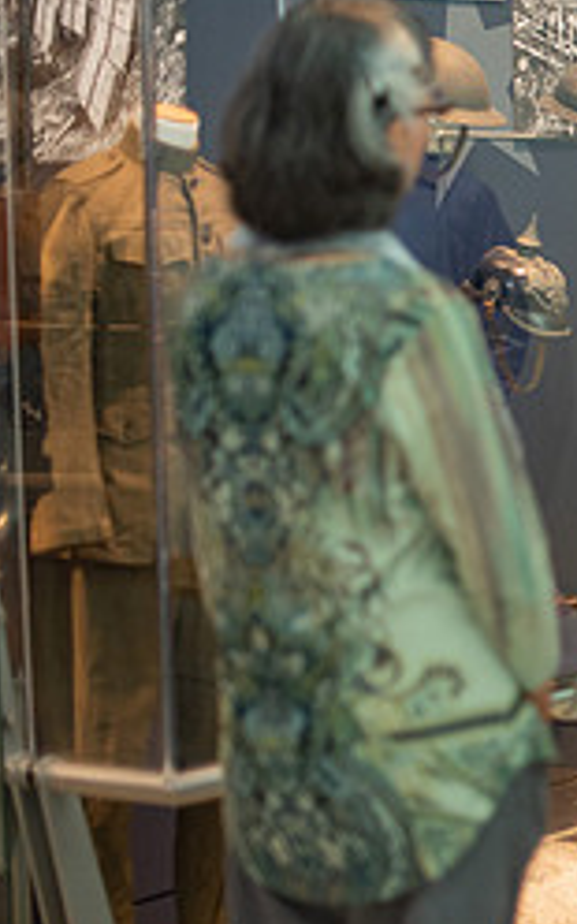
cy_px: 386
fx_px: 2994
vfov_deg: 17.5
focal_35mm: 119
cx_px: 1057
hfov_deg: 10.3
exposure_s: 1/200
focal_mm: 50
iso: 640
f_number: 1.8
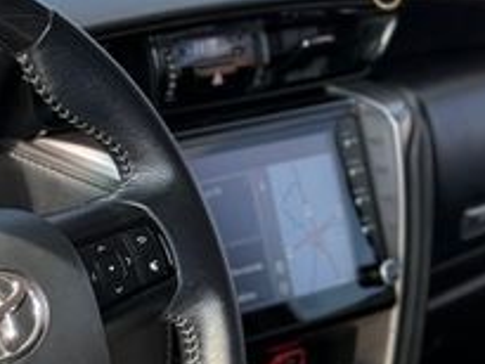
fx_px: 1542
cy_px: 373
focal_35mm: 110
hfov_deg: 17.7
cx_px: 78
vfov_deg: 13.3
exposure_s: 1/242
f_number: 1.78
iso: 160
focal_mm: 6.76
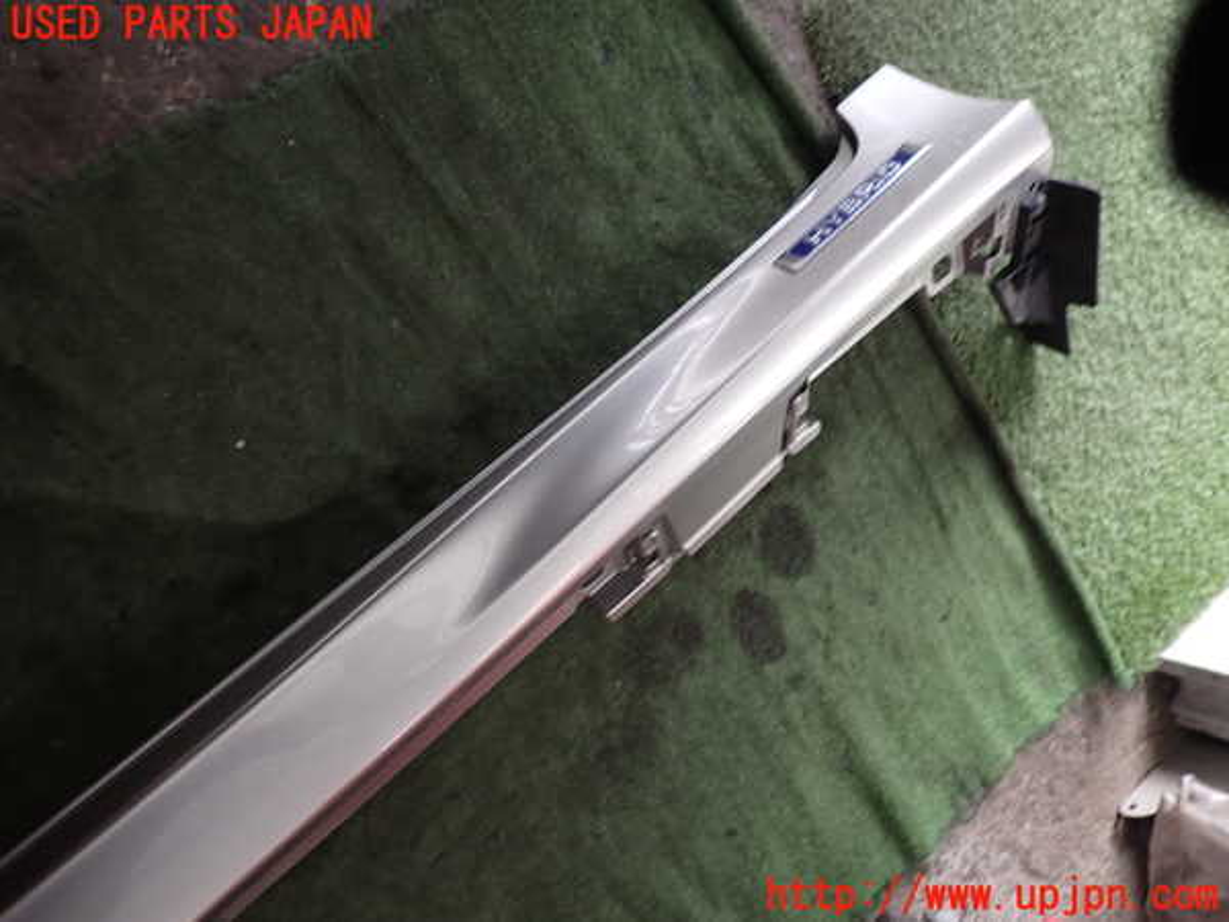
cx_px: 614
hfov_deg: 69.4
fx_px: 888
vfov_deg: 54.9
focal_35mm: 25
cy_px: 461
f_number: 2
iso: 200
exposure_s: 1/30
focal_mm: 4.5
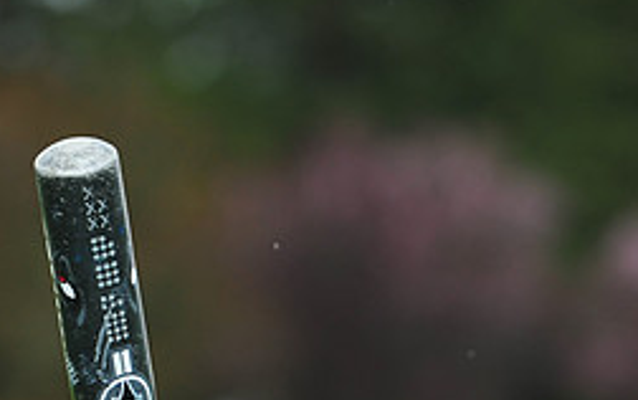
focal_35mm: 433
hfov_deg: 4.8
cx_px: 296
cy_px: 719
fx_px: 7536
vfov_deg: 3.0
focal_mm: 185
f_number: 5
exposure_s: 1/500
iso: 400
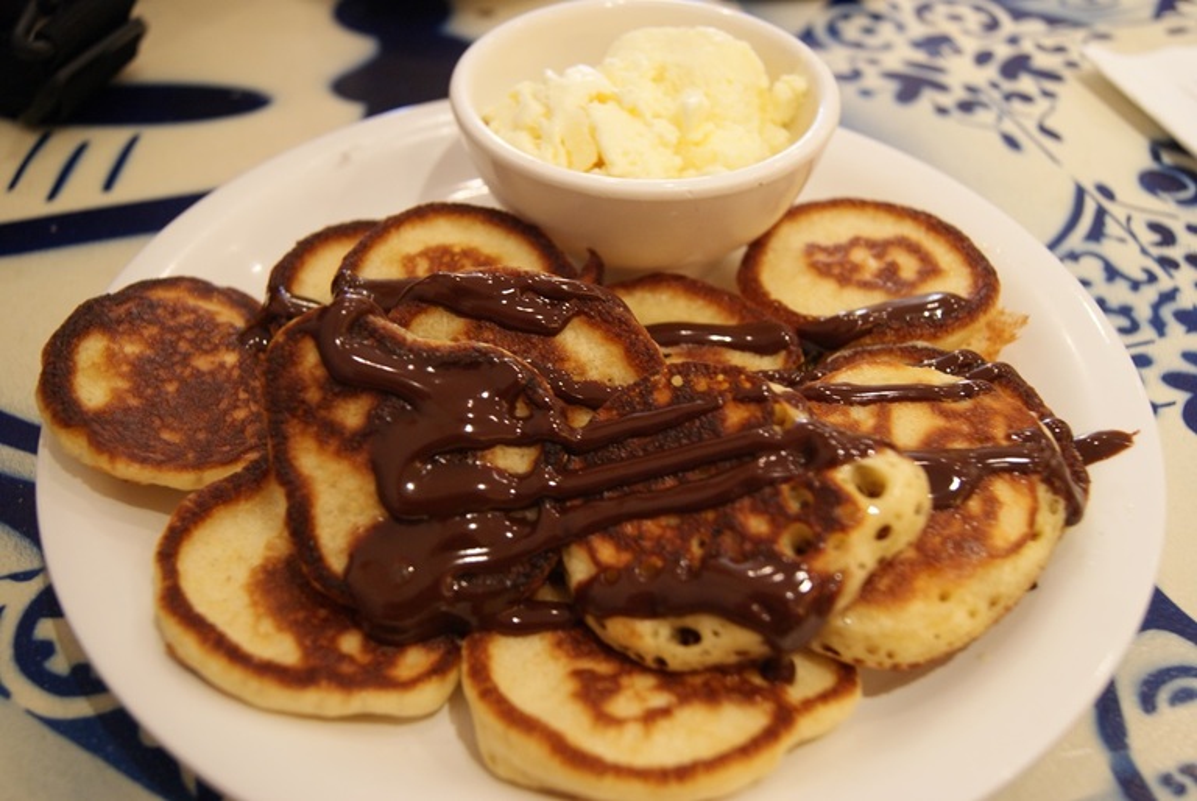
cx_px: 598
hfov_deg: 53.1
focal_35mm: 36
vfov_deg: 37.0
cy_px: 400
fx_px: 1198
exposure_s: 1/6
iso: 400
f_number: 4
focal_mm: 24
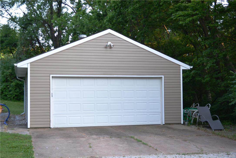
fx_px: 344
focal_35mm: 52
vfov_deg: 25.8
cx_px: 118
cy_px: 79
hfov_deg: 37.9
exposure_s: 1/40
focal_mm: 35
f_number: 5
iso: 400
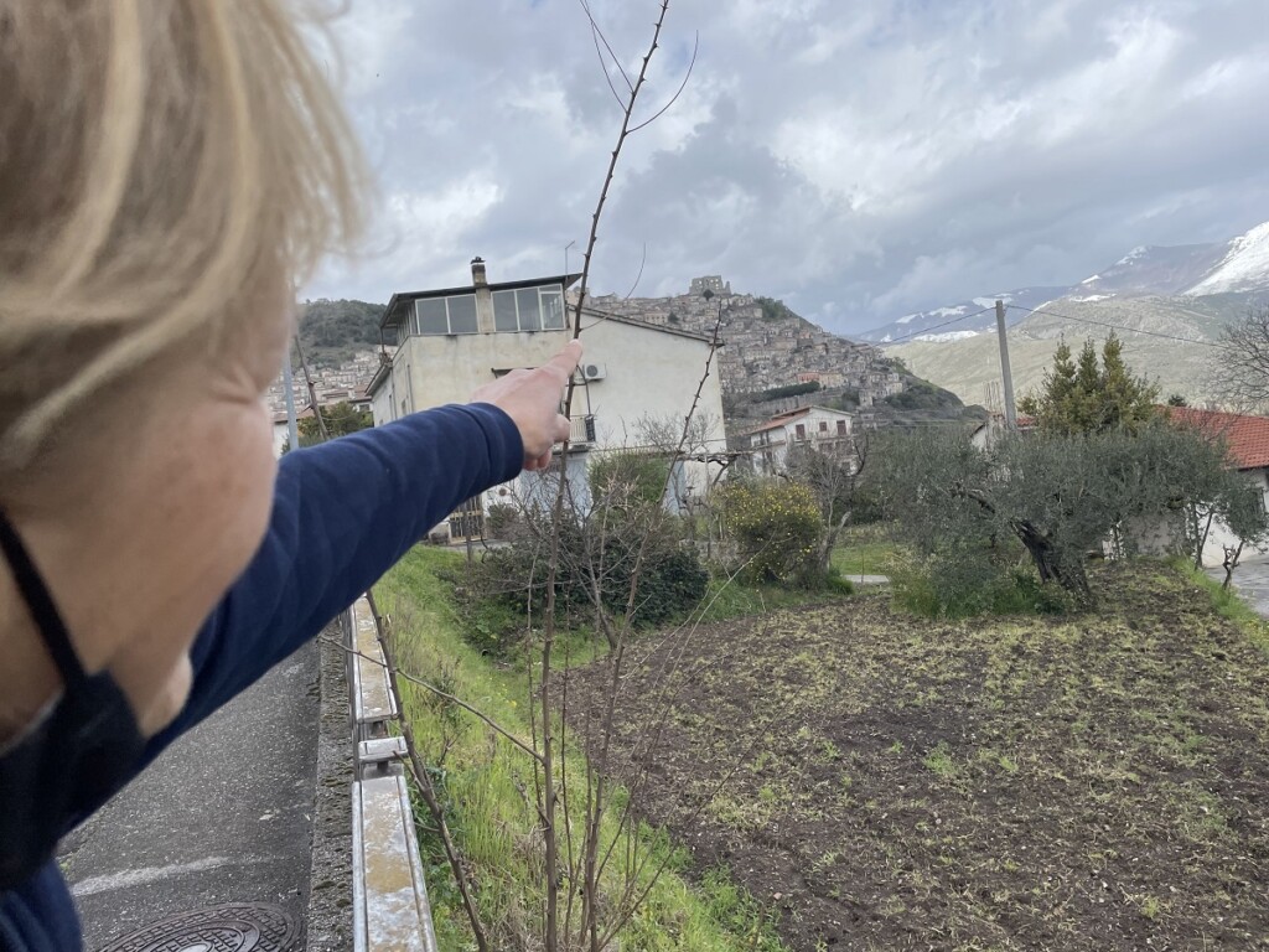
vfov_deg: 53.1
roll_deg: +5.8
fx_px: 953
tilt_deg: +1.7
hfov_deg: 67.3
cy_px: 476
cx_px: 634
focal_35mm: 26
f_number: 1.6
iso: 32
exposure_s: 1/2564
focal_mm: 4.2
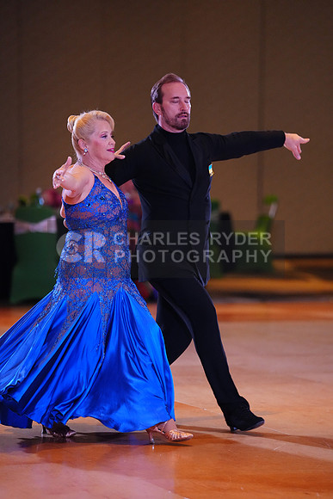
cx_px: 166
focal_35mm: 170
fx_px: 2357
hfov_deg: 8.1
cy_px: 250
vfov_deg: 12.1
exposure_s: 1/500
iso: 5000
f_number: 2.8
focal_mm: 170
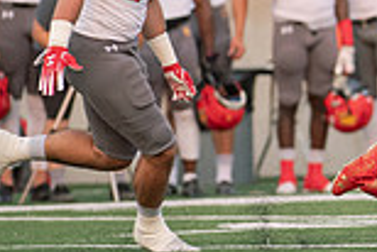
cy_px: 60
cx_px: 705
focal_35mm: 1132
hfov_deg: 1.8
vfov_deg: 1.2
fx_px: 11865
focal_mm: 300
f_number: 3.5
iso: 800
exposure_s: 1/1000
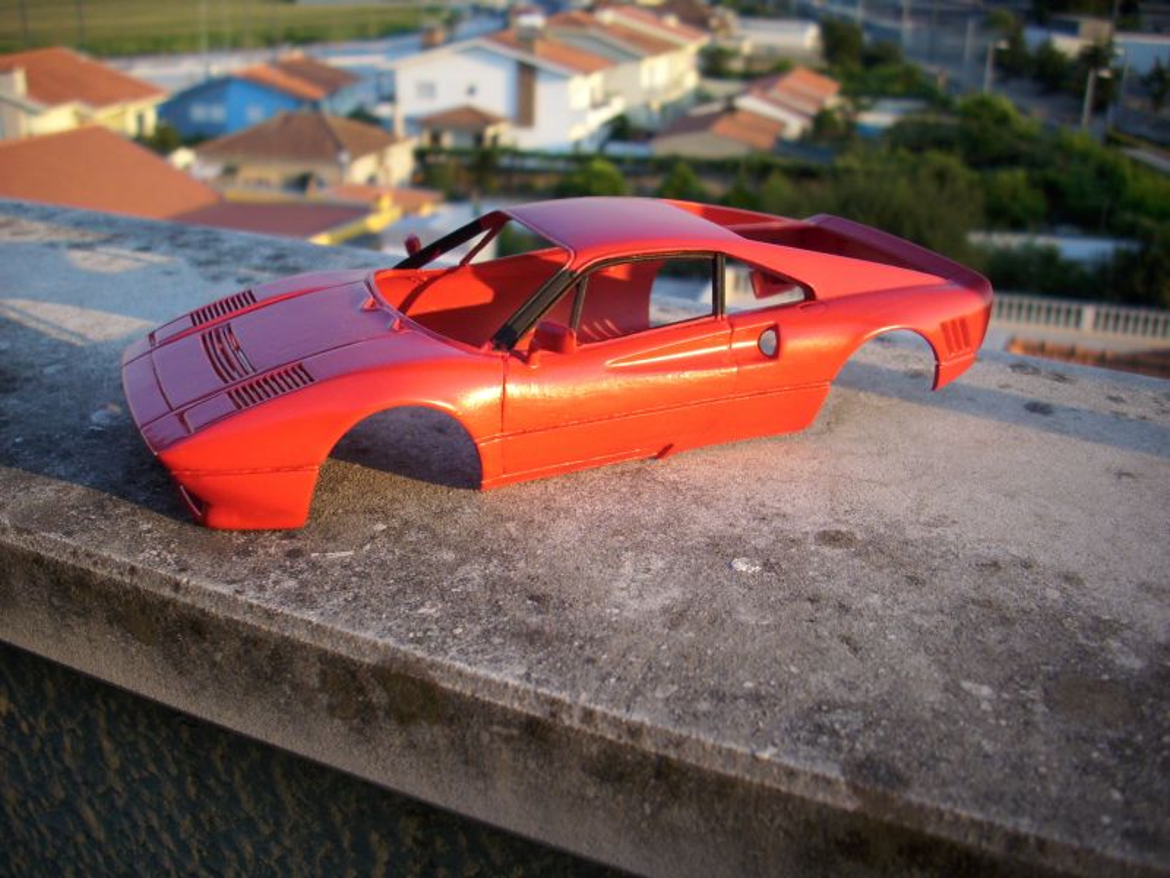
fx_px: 1048
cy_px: 439
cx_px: 585
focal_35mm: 31
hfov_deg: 58.4
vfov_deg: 45.4
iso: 50
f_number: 2.8
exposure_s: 1/250
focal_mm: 6.2
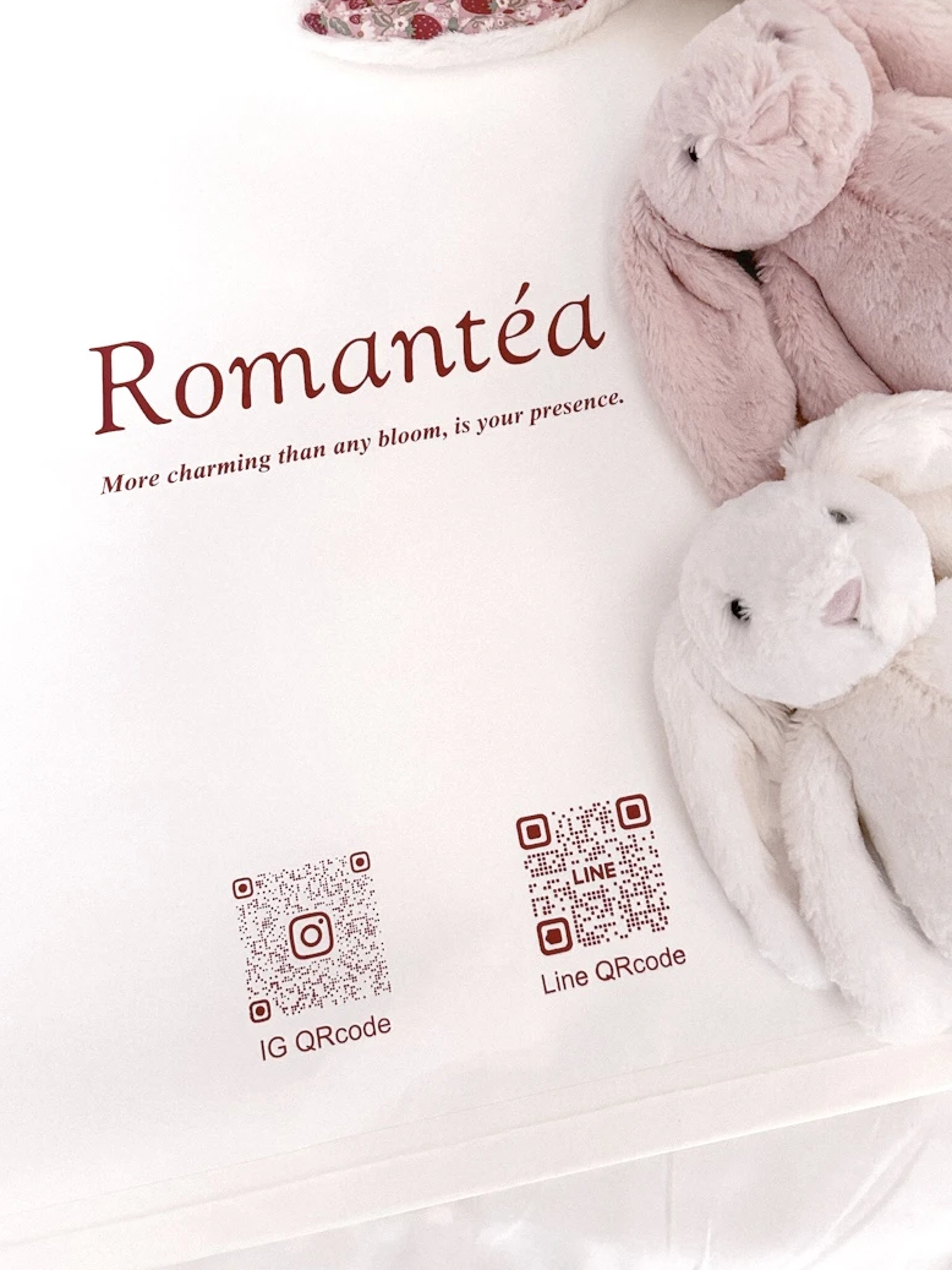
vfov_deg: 69.4
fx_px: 917
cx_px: 478
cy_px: 620
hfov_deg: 54.9
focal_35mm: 25
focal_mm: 6.86
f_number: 1.8
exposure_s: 1/60
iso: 500
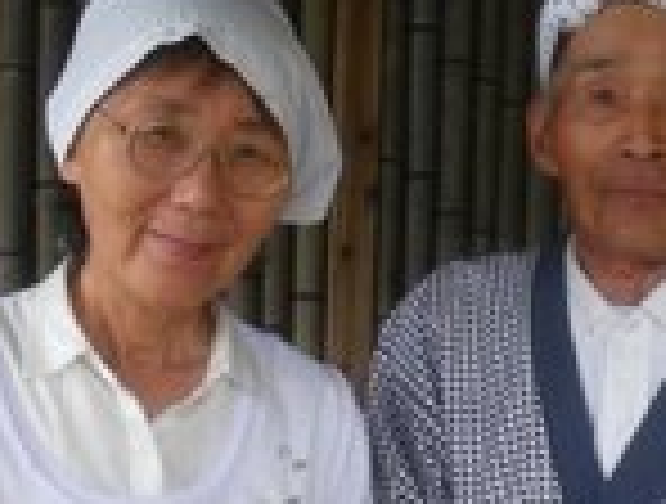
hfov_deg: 29.3
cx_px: 374
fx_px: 1274
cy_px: 466
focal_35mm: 66
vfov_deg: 21.8
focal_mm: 5
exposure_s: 1/50
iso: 200
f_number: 3.5
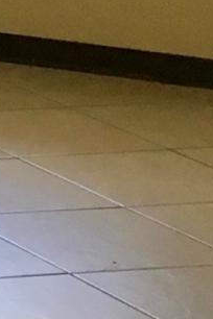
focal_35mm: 296
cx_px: -788
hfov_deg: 4.2
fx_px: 2627
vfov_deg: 6.9
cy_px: -118
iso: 32
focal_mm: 4.15
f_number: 2.2
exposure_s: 1/30
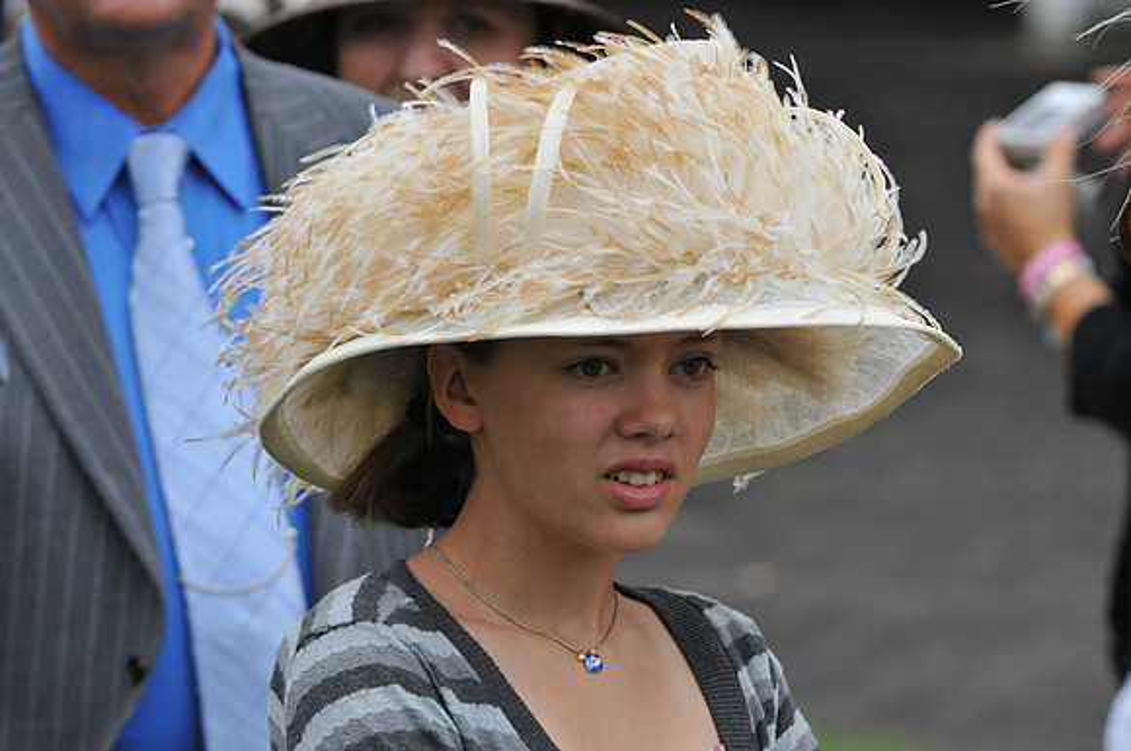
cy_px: 376
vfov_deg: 3.0
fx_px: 14118
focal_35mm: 450
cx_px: 566
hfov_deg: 4.6
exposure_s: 1/800
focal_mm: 300
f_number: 9
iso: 800
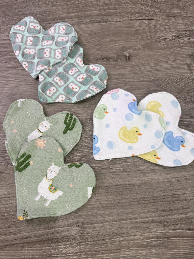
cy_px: 130
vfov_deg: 71.6
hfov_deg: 56.8
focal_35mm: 24
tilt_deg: -76.1
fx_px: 179
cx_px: 97
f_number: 1.78
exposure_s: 1/120
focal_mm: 6.76
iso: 80
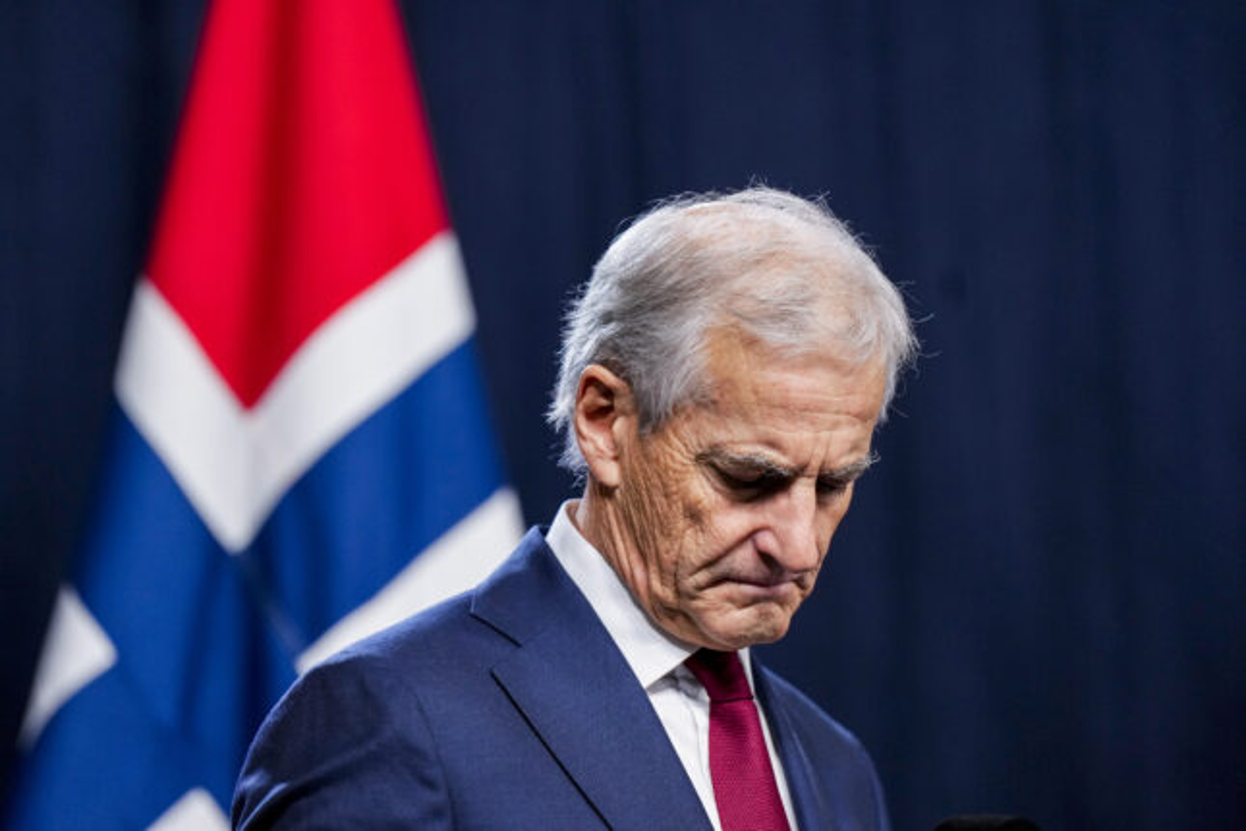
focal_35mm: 200
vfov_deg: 6.9
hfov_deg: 10.3
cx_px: 623
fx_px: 6922
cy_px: 416
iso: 2000
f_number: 3.5
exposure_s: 1/250
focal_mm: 200
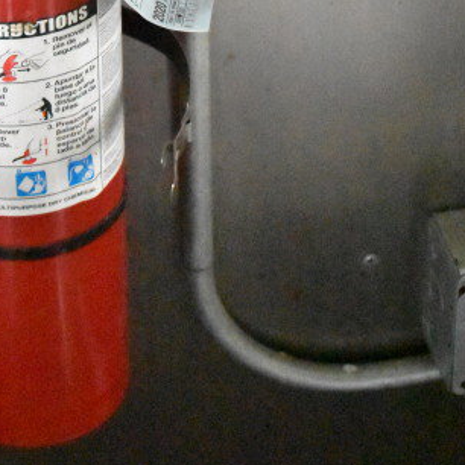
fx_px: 1854
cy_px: -180
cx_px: 126
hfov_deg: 14.2
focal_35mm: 122
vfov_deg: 13.6
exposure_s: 1/50
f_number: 4.5
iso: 22800
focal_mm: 32
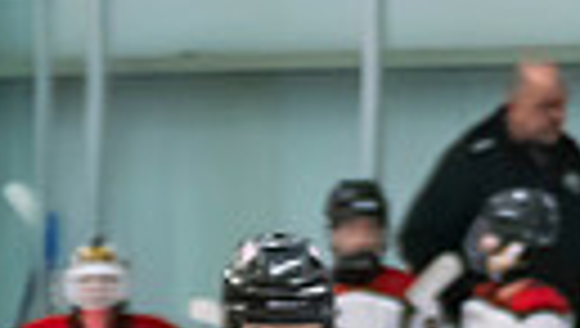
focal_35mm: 638
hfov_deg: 3.4
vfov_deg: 1.9
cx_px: 1042
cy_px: 872
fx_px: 9826
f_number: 2.8
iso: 2000
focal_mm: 70
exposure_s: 1/640
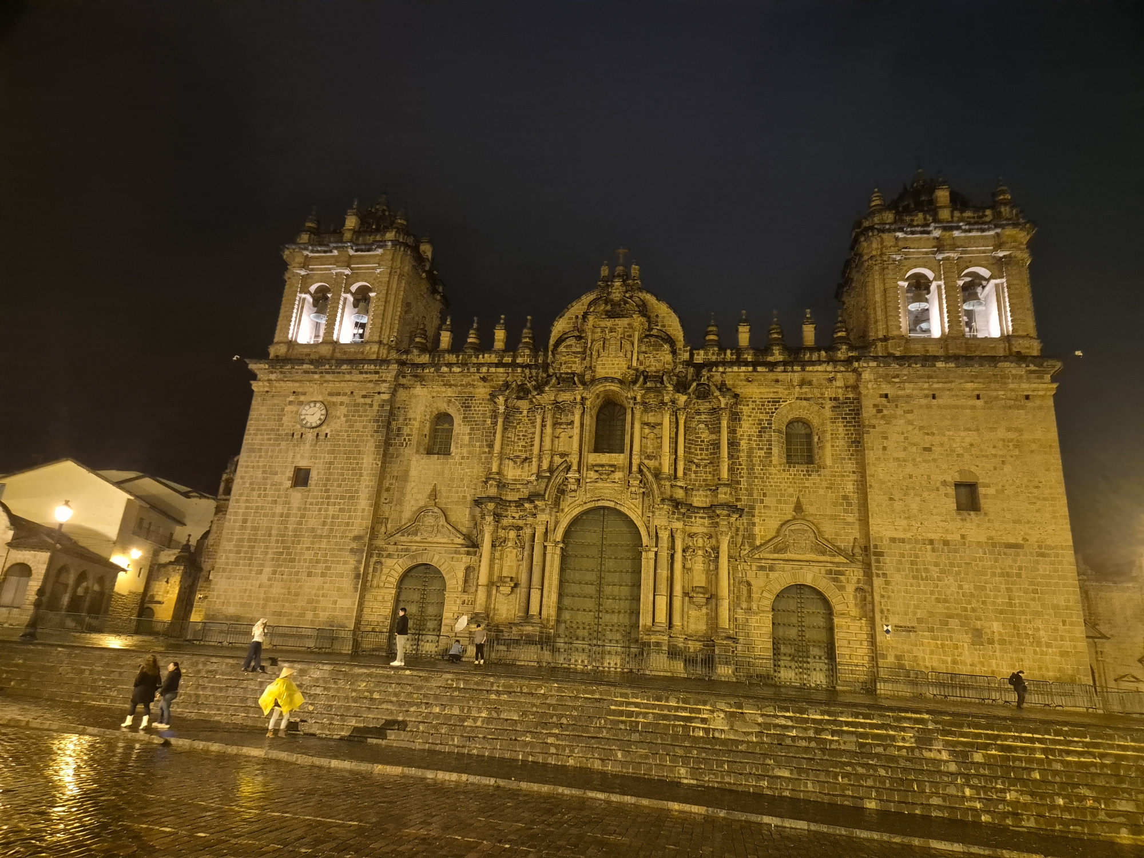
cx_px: 572
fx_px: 760
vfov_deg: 58.9
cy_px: 429
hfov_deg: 73.9
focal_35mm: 23
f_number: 1.8
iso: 1600
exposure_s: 1/40
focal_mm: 5.4
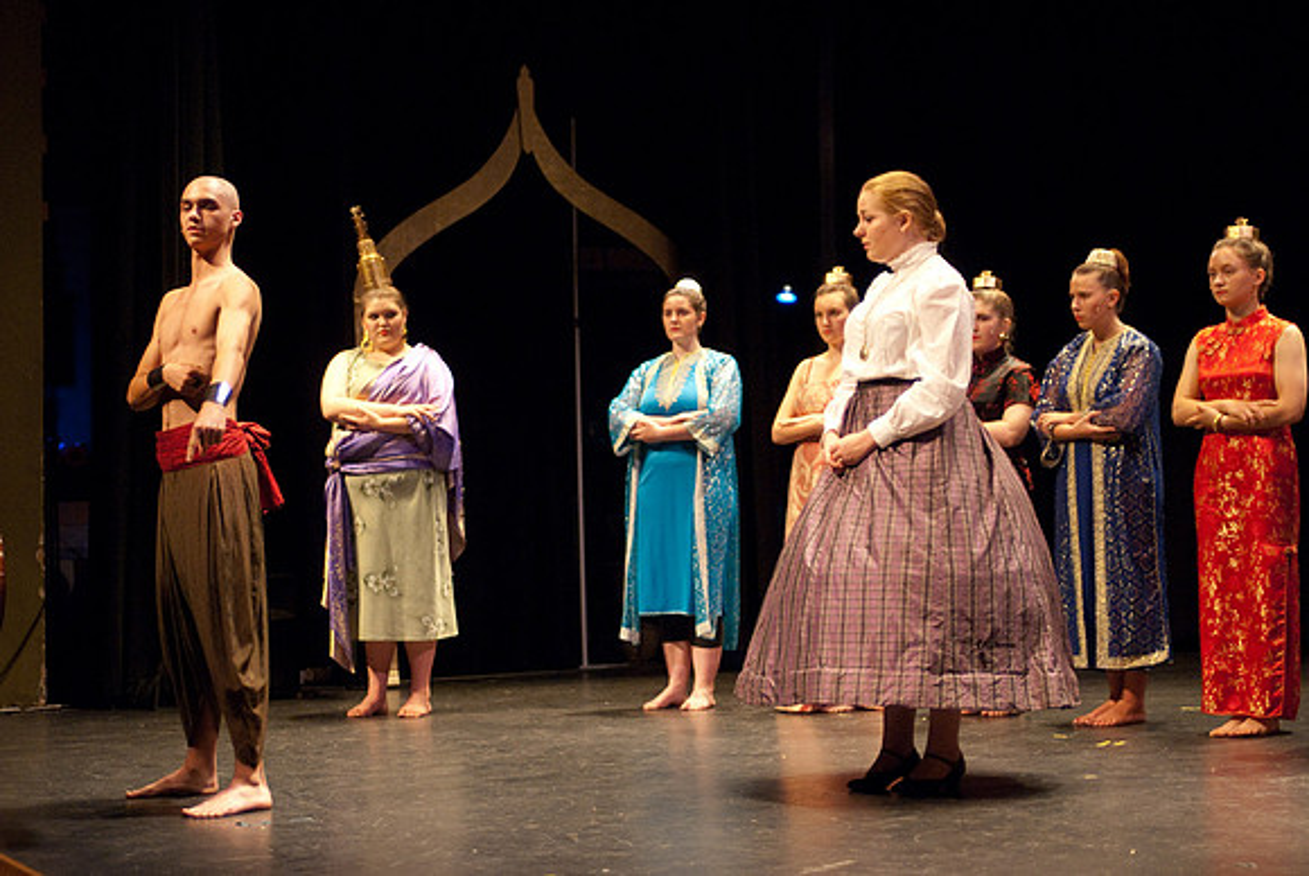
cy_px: 438
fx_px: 2457
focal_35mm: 68
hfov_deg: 29.8
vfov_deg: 20.2
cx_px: 654
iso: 1000
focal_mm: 45
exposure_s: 1/100
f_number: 2.8
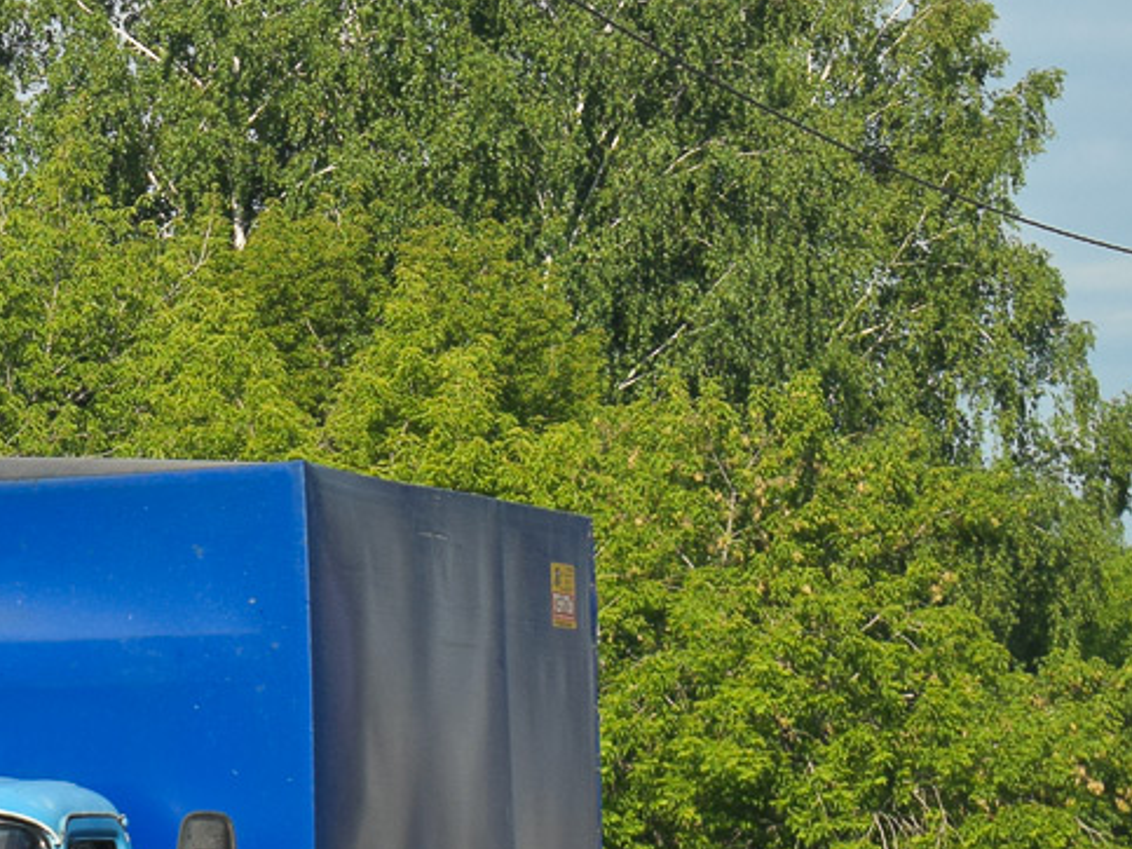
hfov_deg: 11.3
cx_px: -131
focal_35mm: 172
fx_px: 5623
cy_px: 826
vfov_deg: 8.6
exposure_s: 1/1000
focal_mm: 48
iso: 200
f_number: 5.3
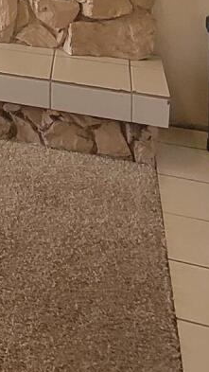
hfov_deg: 13.0
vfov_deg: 23.5
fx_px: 710
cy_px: -185
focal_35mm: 72
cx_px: -280
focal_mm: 2.2
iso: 160
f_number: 2.2
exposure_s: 1/60
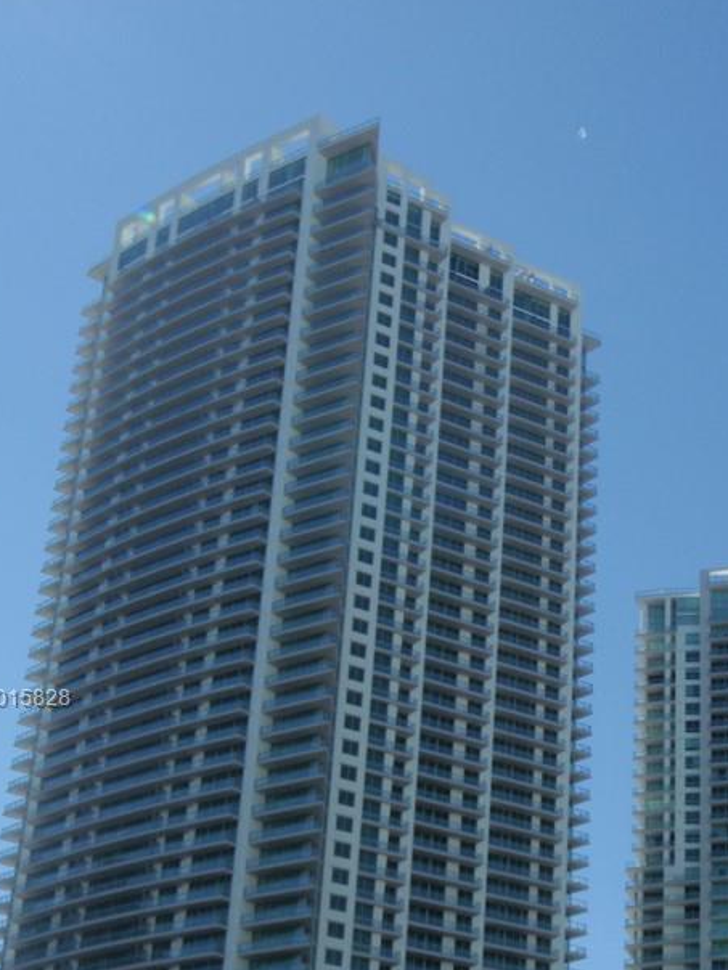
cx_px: 567
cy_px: 700
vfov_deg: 31.2
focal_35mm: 61
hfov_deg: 23.7
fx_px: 1710
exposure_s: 1/320
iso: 64
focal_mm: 6.53
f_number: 6.3
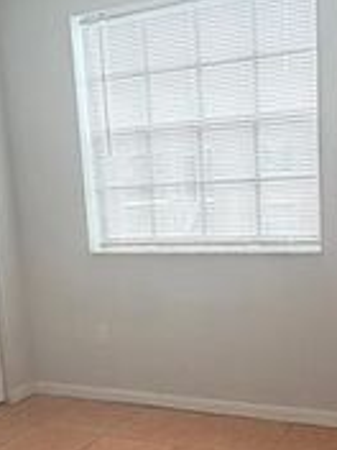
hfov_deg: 27.5
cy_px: 311
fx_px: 688
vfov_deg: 35.7
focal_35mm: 53
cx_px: 158
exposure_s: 1/121
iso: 200
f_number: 2.2
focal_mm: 2.22
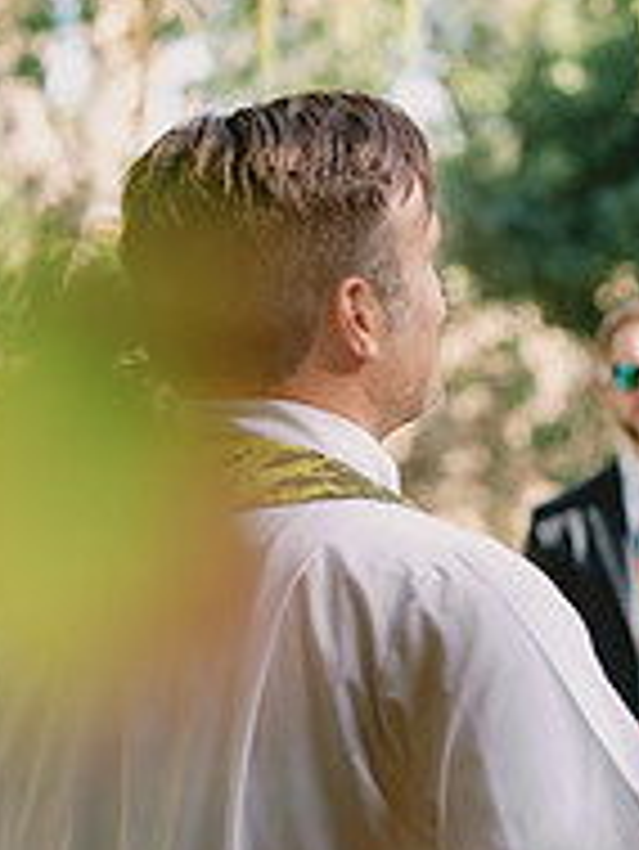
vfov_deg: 6.8
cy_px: 488
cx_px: 1274
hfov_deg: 5.0
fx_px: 7179
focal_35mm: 292
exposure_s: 1/250
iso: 200
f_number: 4
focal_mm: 99
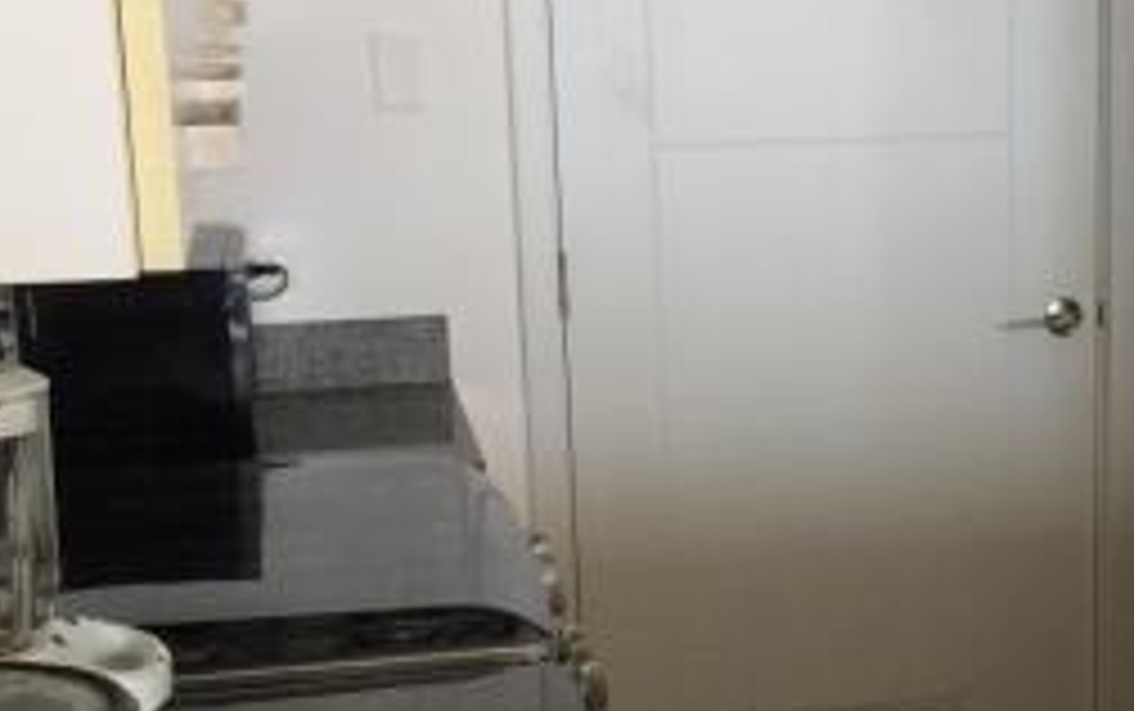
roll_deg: +0.3
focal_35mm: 78
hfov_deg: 25.9
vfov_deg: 16.7
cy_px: 522
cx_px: 936
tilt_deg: -17.3
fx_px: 2413
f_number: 2.2
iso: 160
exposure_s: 1/30
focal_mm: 4.15
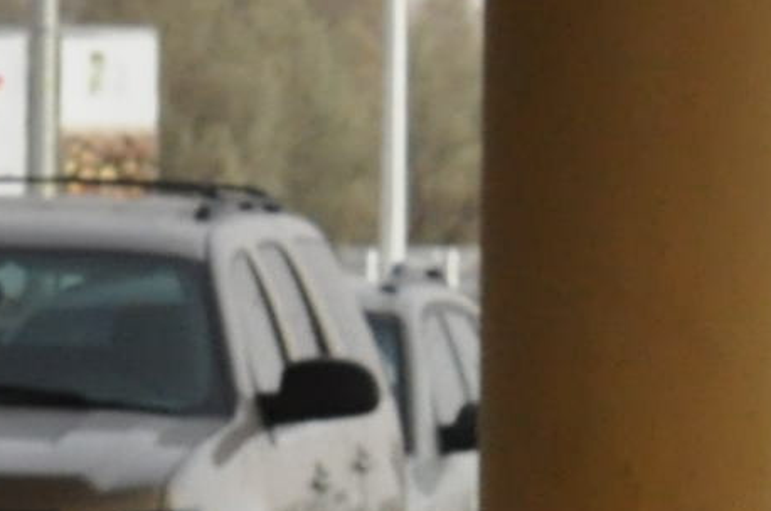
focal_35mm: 738
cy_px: 111
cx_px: 2146
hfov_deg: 2.8
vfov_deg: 1.9
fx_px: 15783
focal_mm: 70
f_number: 13
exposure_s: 1/640
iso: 1000
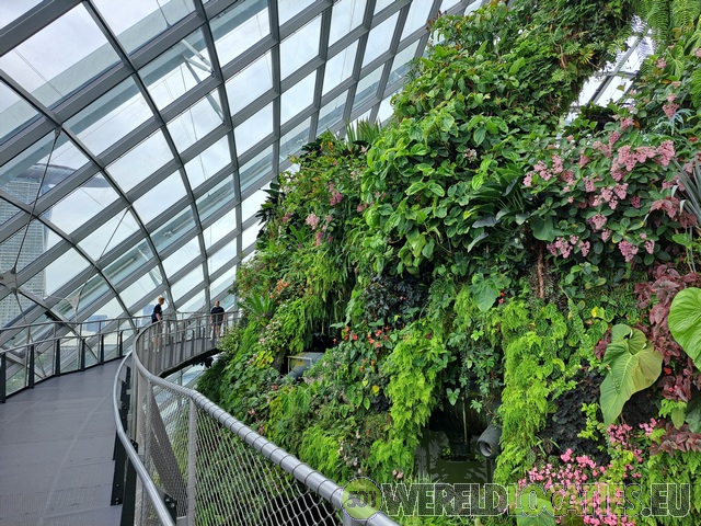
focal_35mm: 24
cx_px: 350
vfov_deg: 56.8
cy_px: 263
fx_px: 486
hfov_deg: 71.6
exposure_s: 1/322
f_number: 1.8
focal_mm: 5.23
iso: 50
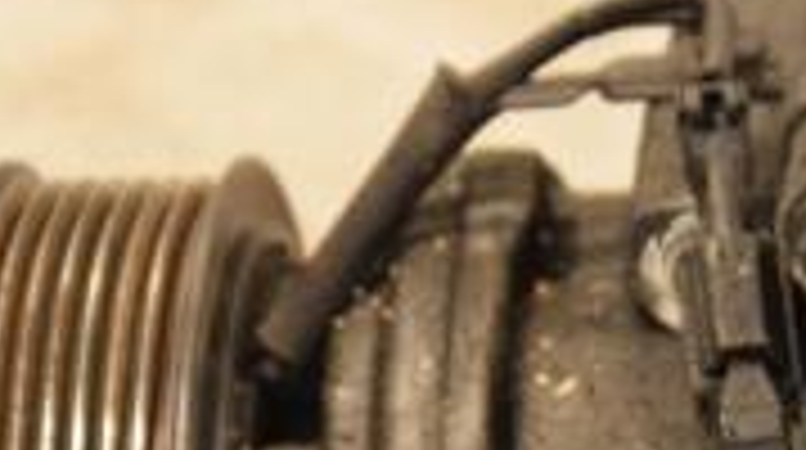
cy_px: 508
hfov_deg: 4.8
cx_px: 901
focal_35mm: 449
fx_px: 9575
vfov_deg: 2.7
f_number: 5.6
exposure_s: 1/80
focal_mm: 85
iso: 800
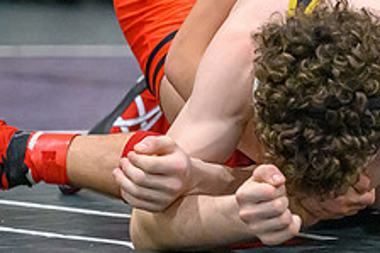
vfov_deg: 3.3
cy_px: -58
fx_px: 4430
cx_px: 457
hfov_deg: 4.9
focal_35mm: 420
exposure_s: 1/800
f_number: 2.8
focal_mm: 130
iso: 11400
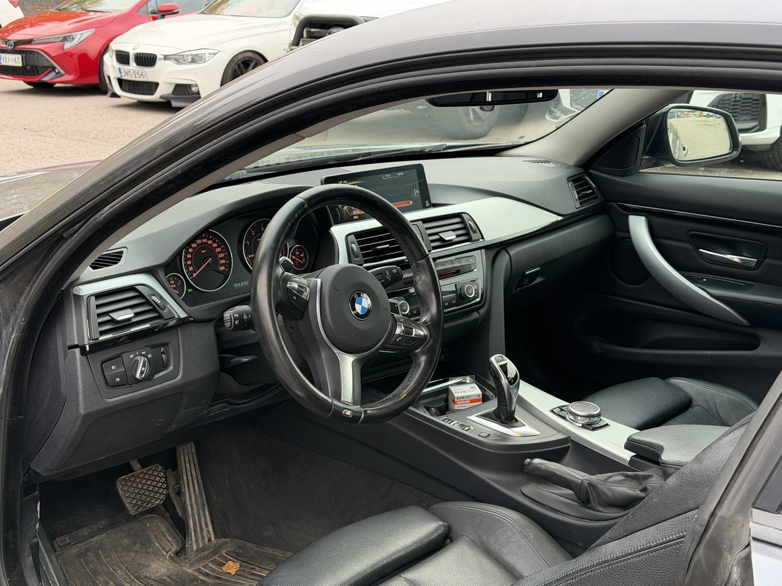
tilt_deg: -13.8
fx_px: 1107
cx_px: 384
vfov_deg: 29.7
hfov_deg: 38.9
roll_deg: +0.7
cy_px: 292
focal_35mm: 49
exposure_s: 1/101
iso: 200
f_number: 1.78
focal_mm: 6.76
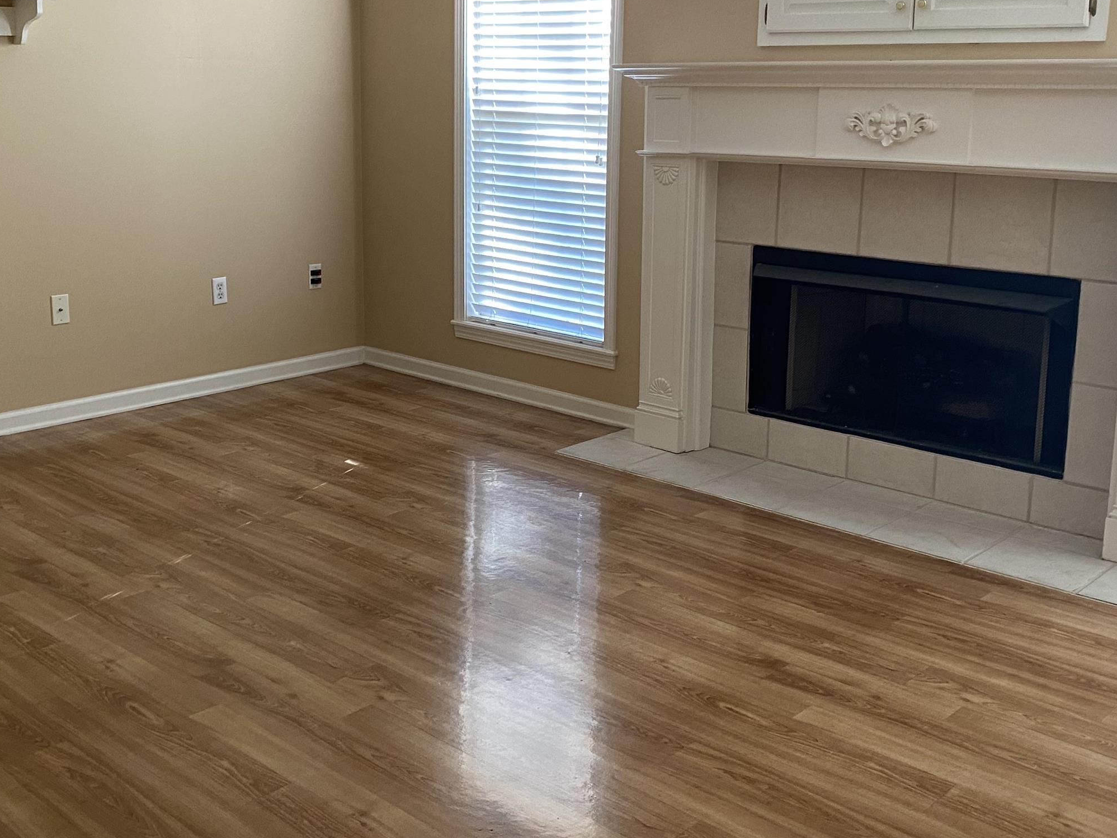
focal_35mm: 40
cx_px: 486
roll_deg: -0.5
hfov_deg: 46.7
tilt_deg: -9.8
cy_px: 323
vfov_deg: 35.8
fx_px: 1291
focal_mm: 4.25
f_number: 1.8
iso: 200
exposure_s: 1/60
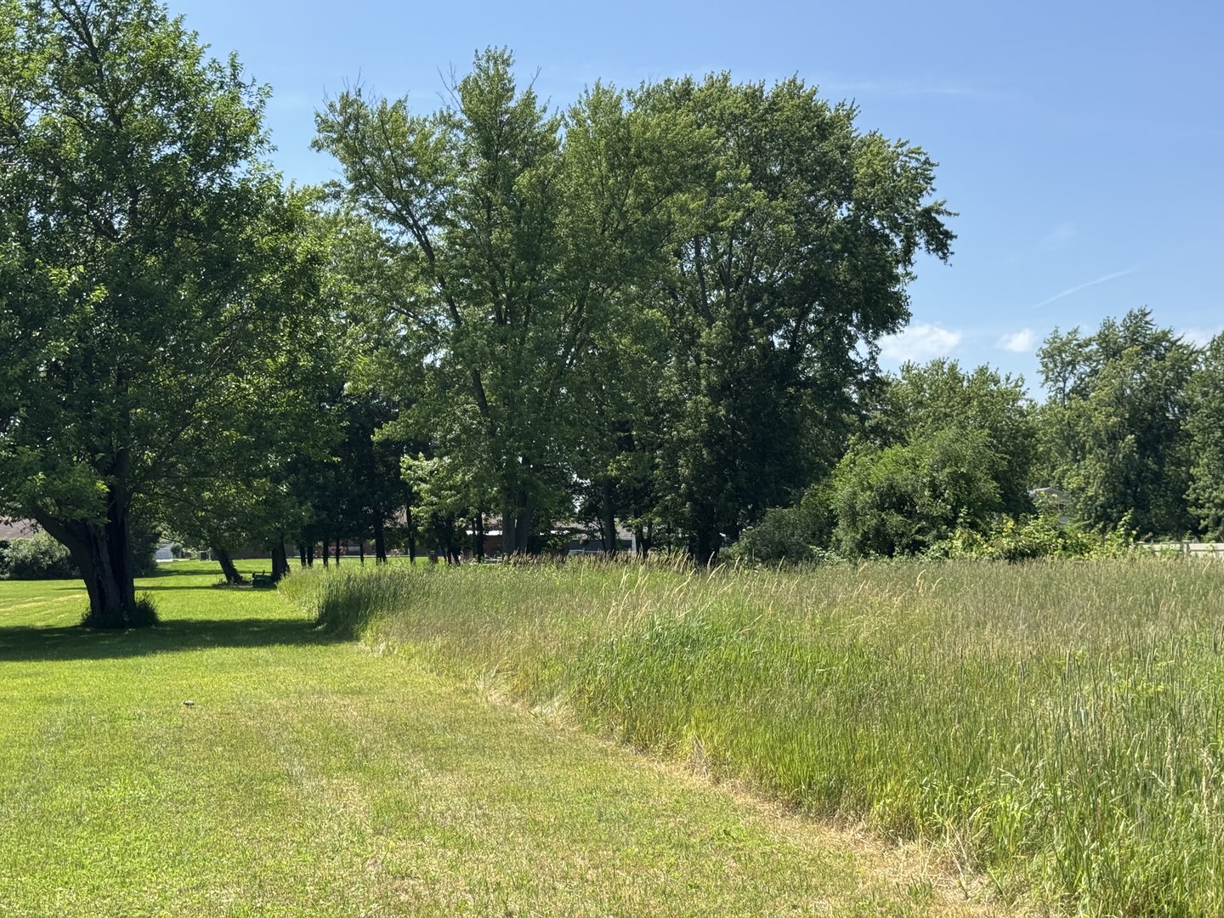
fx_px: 1697
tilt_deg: +2.7
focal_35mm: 48
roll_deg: +0.2
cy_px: 459
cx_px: 612
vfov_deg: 30.3
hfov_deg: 39.7
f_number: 1.78
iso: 64
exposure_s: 1/2513
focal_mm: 6.76
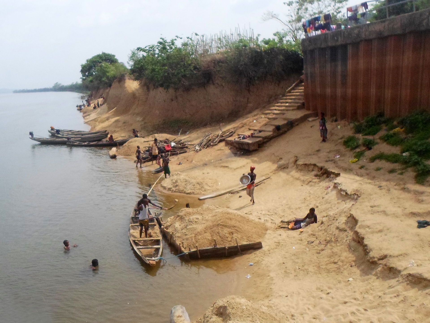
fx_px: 311
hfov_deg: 69.4
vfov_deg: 54.9
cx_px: 215
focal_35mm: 25
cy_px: 162
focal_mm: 4.5
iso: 80
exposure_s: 1/2000
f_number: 2.5
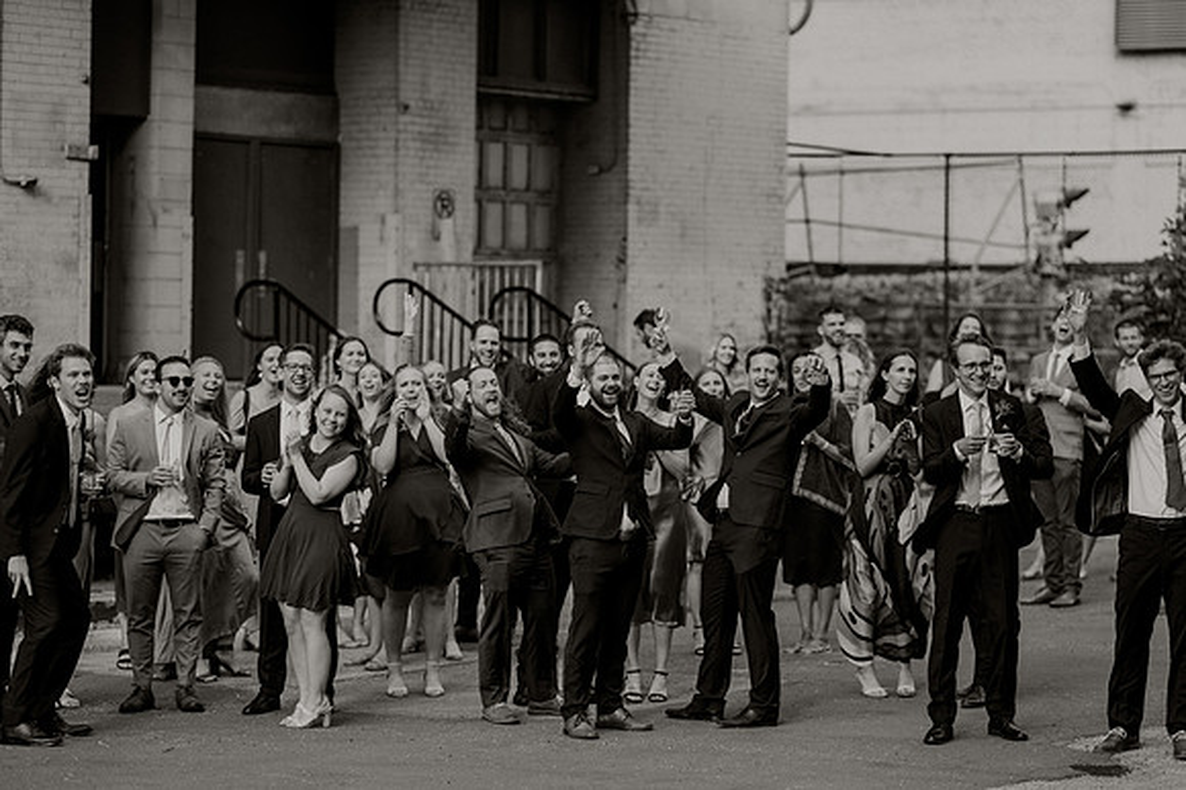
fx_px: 3457
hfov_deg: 19.5
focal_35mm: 105
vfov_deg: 13.0
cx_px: 593
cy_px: 395
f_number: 2
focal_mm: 105
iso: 64
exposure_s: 1/1250
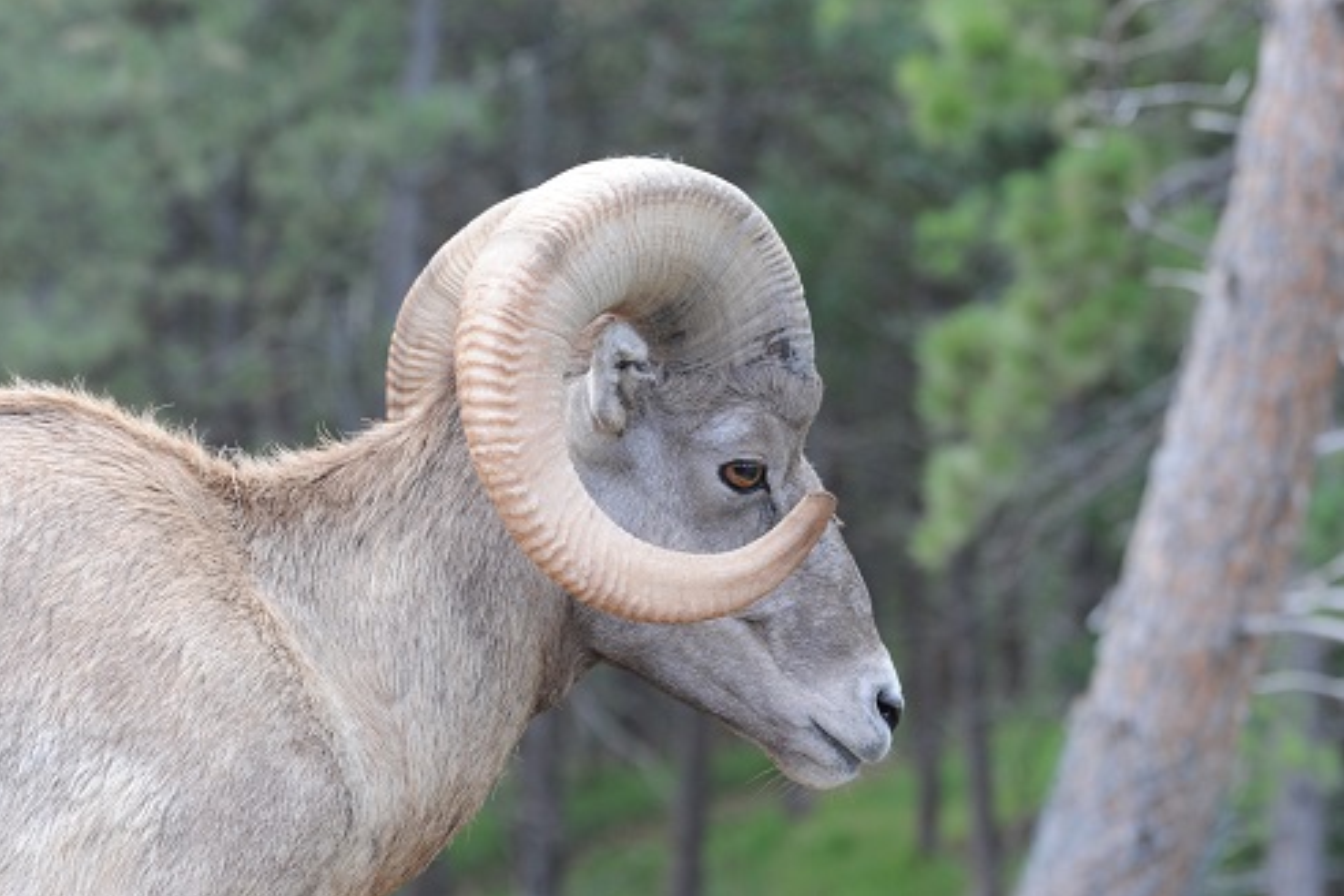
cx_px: 664
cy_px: 448
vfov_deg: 9.7
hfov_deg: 14.4
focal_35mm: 142
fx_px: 5301
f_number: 7.1
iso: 1000
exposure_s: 1/200
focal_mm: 140
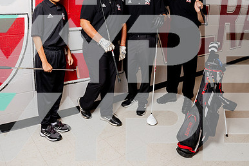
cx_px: 115
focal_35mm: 30
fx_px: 207
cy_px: 49
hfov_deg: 61.9
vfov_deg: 42.7
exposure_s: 1/200
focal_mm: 20
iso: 250
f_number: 7.1
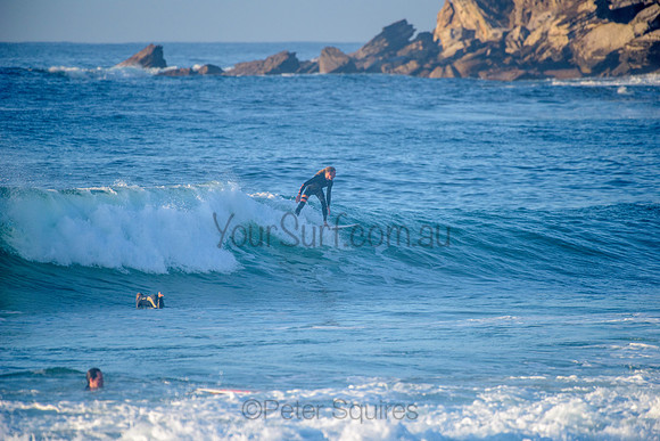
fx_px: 9168
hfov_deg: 4.1
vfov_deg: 2.8
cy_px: 220
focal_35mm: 500
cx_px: 330
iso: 560
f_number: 5.6
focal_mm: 500
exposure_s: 1/2000
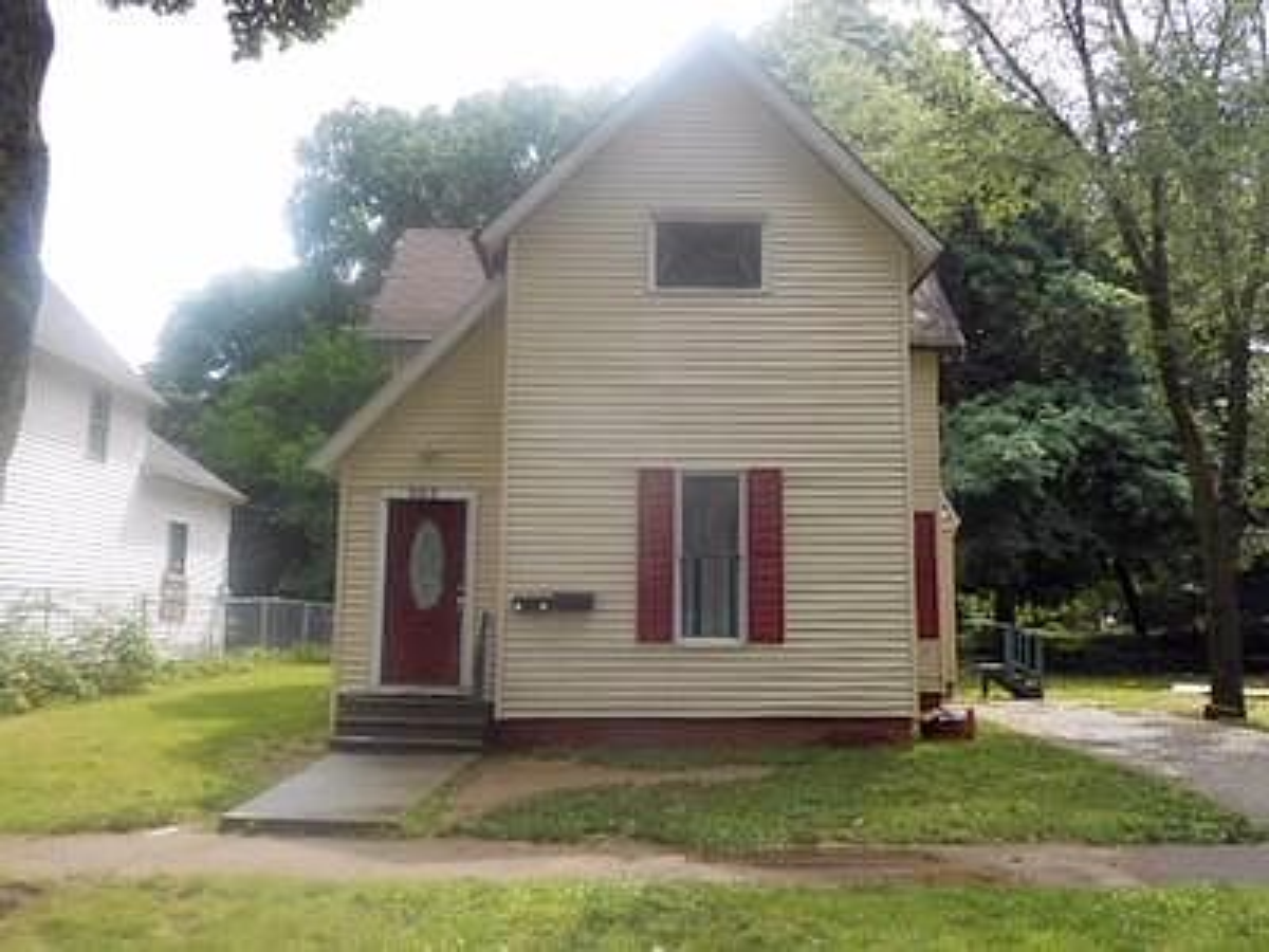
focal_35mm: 30
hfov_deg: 60.0
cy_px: 476
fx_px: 1100
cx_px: 634
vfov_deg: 46.8
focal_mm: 5.3
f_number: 3.8
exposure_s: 1/250
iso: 80
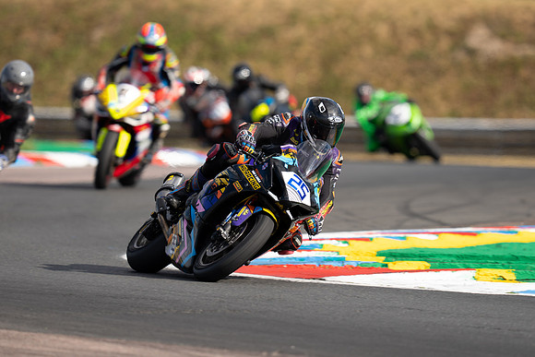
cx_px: 278
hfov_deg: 4.6
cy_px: 163
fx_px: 6638
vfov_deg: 3.1
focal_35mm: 447
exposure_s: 1/500
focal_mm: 400
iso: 50
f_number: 4
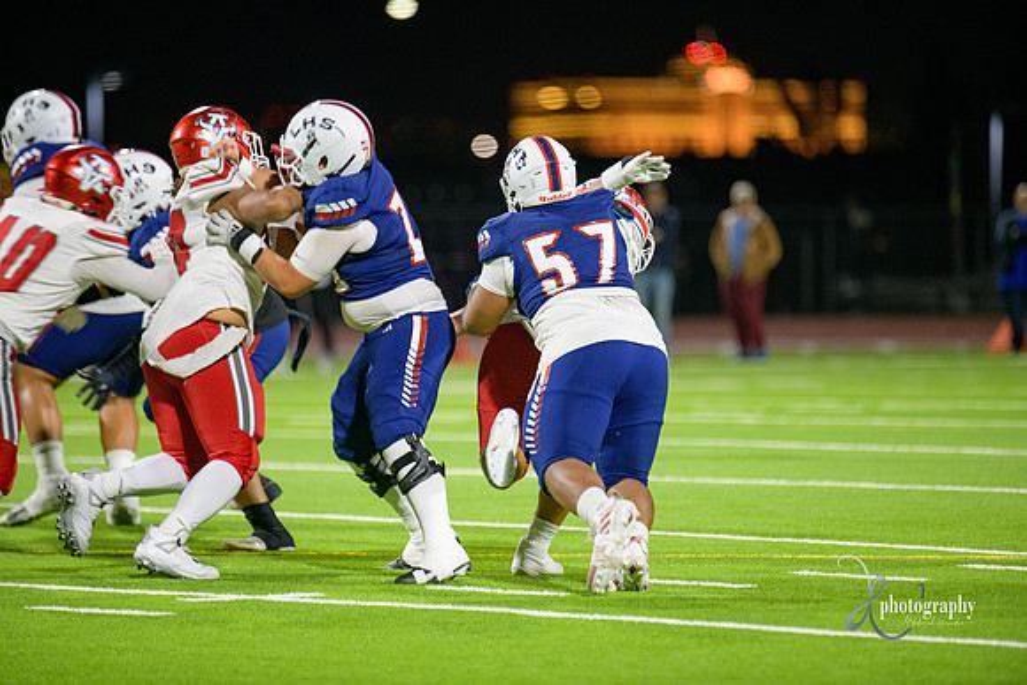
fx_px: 8560
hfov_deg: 6.9
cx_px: 514
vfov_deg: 4.6
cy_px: 342
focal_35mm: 300
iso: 2000
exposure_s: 1/250
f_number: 2.8
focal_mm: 300
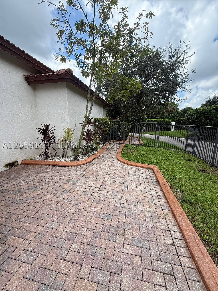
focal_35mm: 14
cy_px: 146
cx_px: 109
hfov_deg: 85.7
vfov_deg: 102.1
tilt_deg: -9.7
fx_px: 118
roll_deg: +0.3
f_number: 2.2
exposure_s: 1/658
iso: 64
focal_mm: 2.22
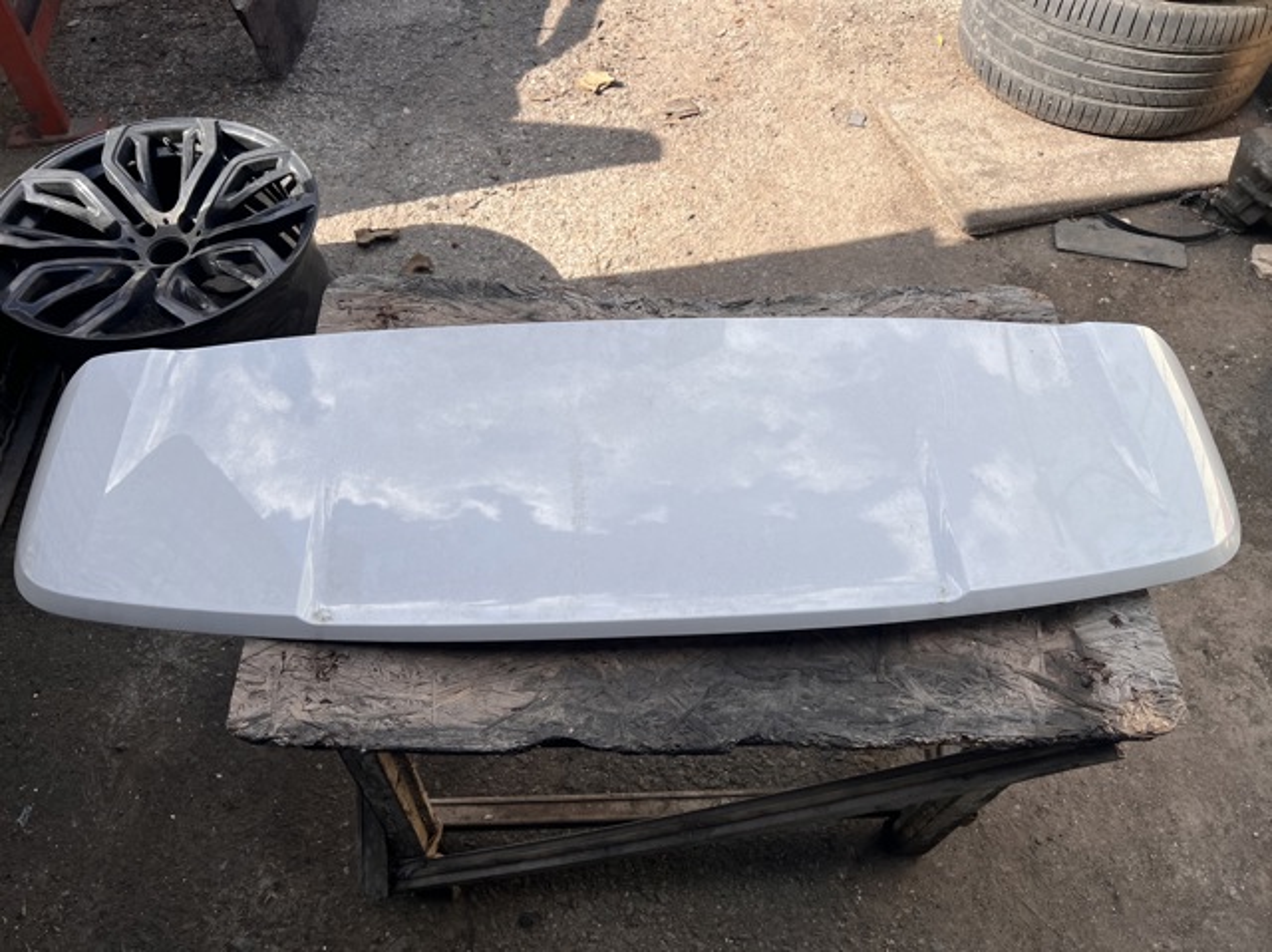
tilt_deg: -55.4
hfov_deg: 67.3
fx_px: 955
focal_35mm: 26
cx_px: 636
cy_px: 476
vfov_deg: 53.0
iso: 50
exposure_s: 1/1597
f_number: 1.5
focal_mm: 5.7
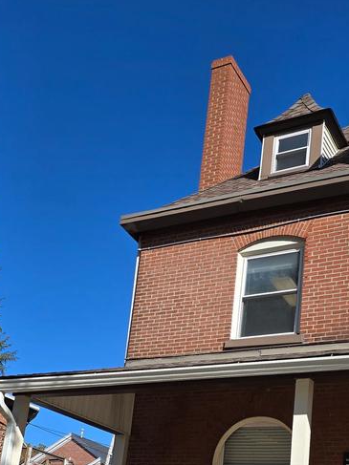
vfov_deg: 35.6
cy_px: 405
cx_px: 190
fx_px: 686
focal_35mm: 51
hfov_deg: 28.5
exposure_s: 1/960
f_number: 1.7
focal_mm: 6.3
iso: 12
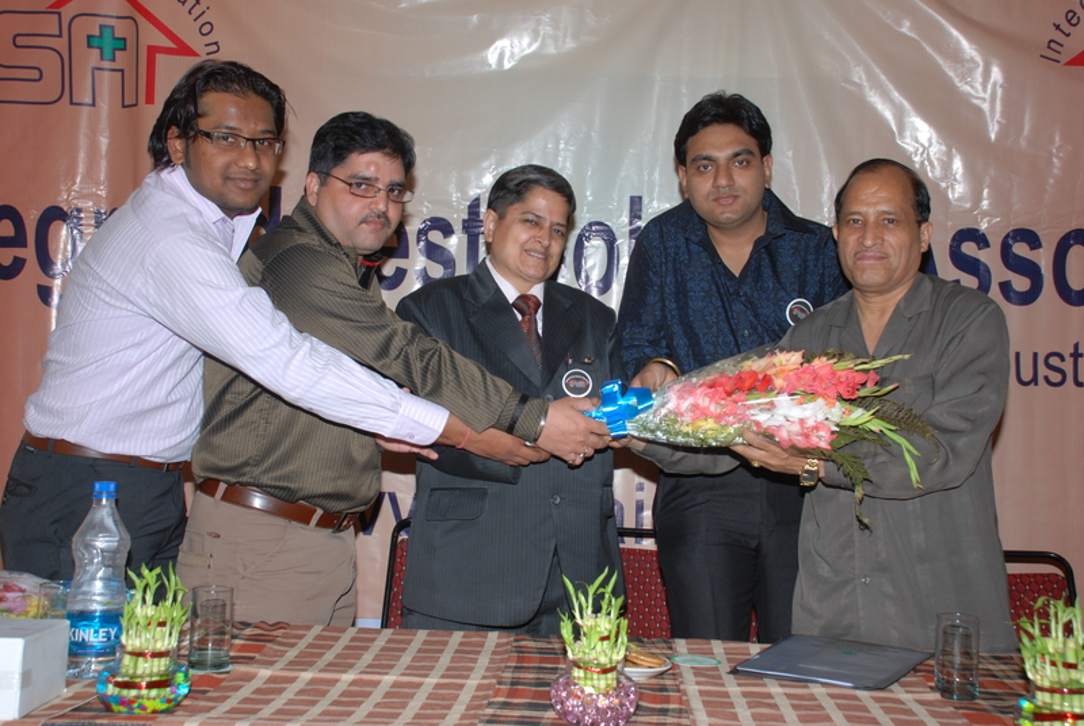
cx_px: 542
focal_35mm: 46
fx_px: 1402
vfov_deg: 29.0
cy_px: 363
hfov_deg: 42.3
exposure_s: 1/125
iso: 200
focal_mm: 31
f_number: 9
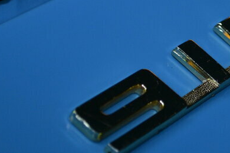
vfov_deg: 6.7
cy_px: 11
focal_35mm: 203
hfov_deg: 10.0
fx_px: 1297
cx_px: 261
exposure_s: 1/60
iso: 180
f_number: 5.3
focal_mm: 44
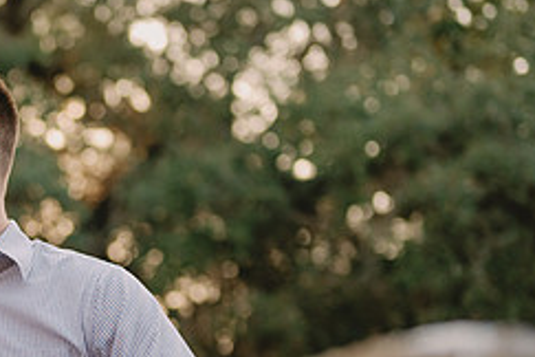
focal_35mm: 136
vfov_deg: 10.1
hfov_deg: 14.8
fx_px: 2021
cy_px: 284
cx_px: 9
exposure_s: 1/320
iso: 100
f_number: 2
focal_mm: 50
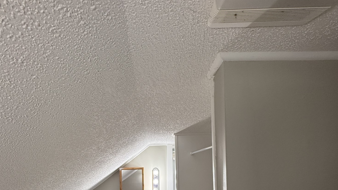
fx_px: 188
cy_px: 174
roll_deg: +1.0
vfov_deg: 47.6
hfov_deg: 83.8
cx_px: 165
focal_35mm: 21
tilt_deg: +0.9
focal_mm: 2.22
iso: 400
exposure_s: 1/120
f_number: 2.2
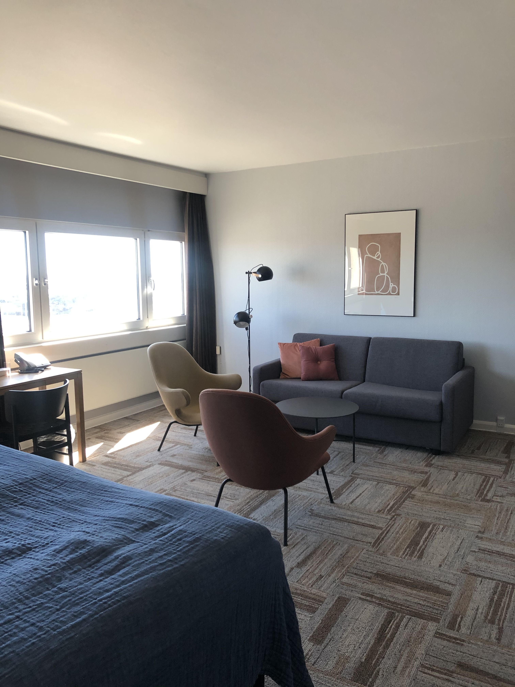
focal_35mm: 28
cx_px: 258
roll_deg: +0.4
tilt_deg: -6.2
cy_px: 344
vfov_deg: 63.4
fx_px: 555
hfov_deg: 49.7
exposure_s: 1/30
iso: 32
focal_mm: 4
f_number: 1.8
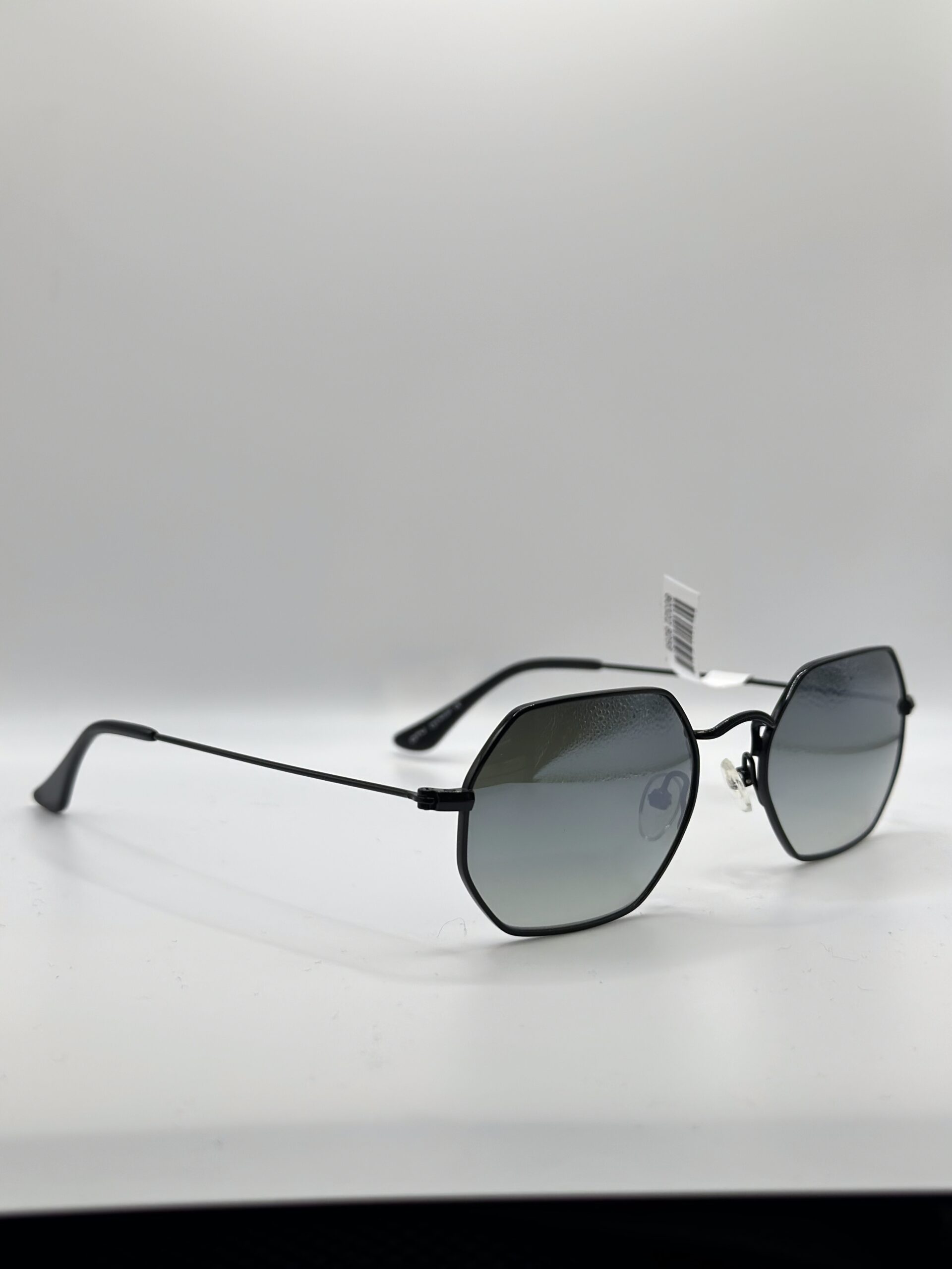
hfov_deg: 30.3
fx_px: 1760
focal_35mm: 48
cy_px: 634
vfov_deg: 39.7
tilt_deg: -14.3
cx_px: 476
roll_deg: -2.2
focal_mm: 6.86
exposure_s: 1/615
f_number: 1.78
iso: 80
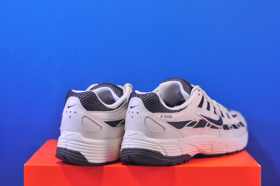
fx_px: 583
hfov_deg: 27.0
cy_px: 93
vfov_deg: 18.1
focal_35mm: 75
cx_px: 140
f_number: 2.5
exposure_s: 1/320
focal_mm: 50
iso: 250
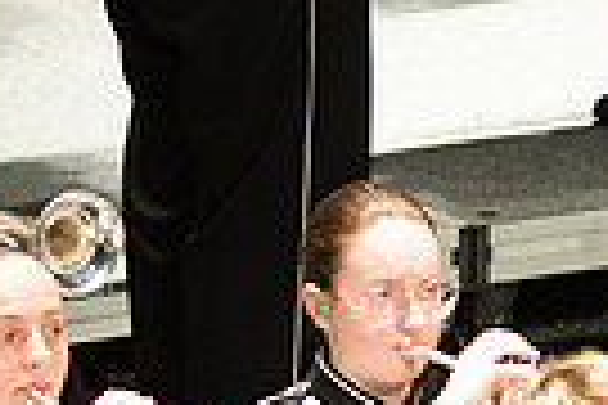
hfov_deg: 1.6
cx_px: 680
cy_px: -320
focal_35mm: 1286
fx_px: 21717
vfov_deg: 1.1
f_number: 2.8
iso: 3200
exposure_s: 1/500
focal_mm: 300
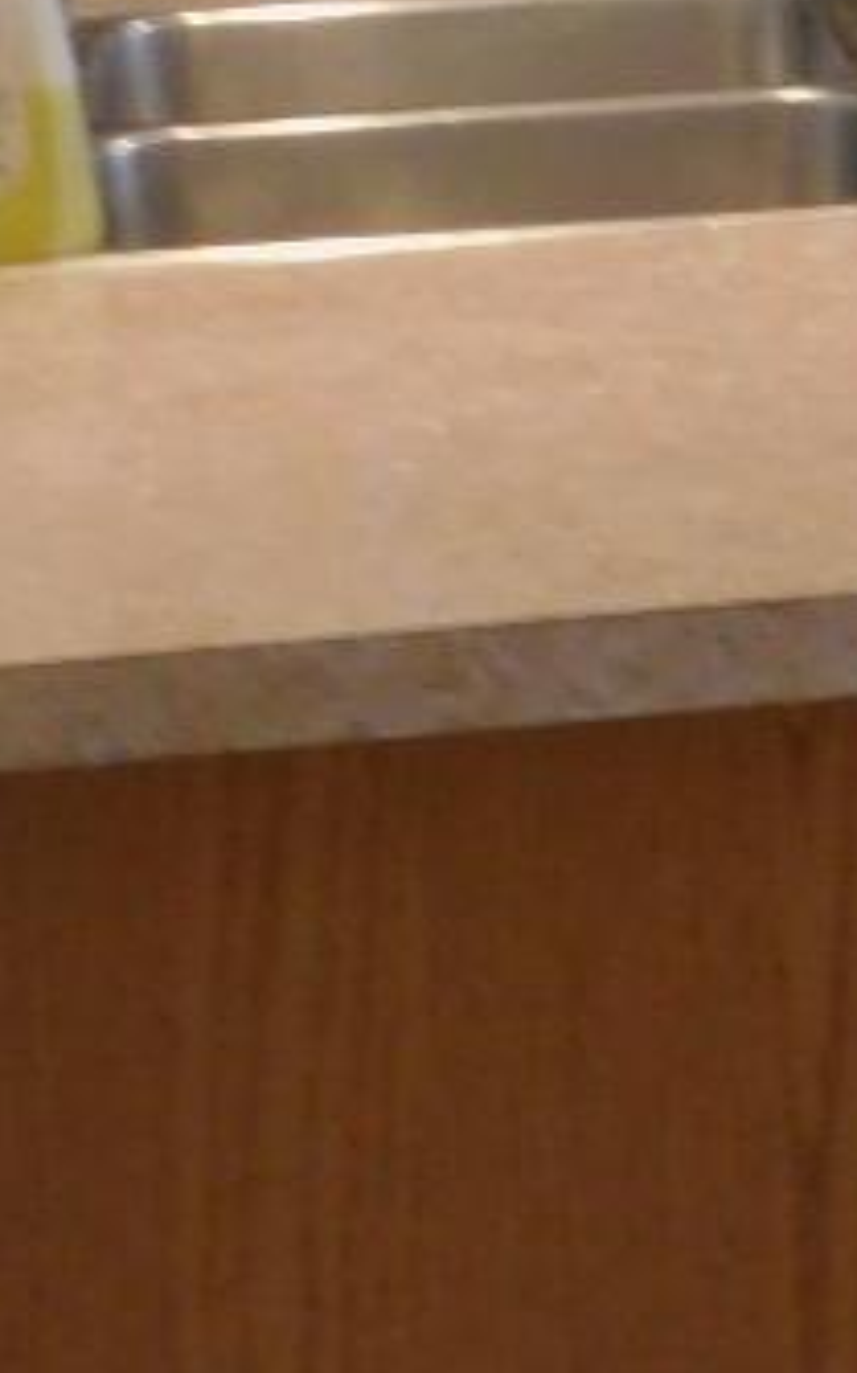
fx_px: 6137
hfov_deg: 7.2
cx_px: 2423
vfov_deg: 12.4
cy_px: -410
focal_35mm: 164
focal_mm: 6.3
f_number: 3.5
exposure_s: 1/15
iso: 400
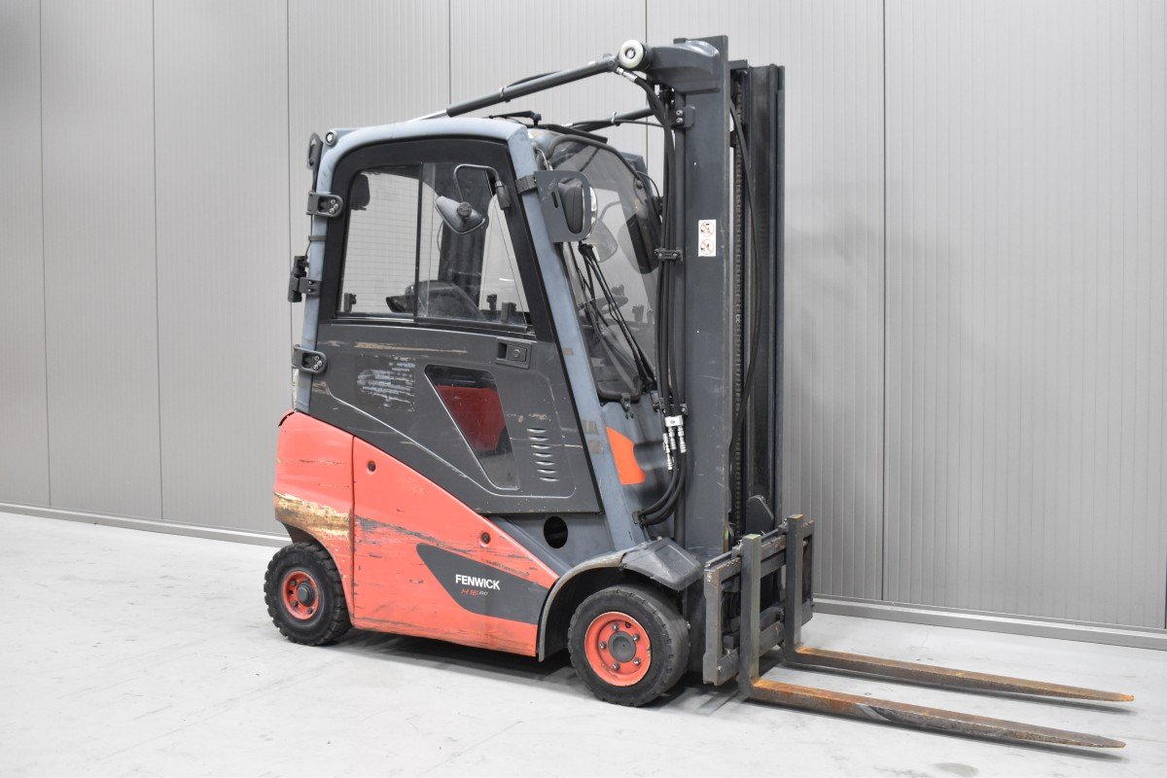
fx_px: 1167
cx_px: 584
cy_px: 389
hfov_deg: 53.1
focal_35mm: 36
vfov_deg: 36.9
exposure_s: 1/20
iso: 1600
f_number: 5
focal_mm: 24
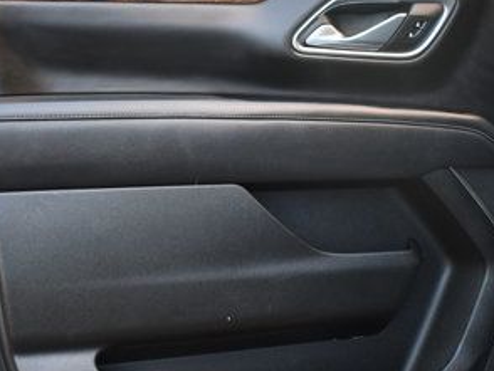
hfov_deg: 28.1
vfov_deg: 21.3
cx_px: 282
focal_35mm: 69
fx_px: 985
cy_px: 221
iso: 800
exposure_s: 1/160
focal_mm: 22
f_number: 3.8
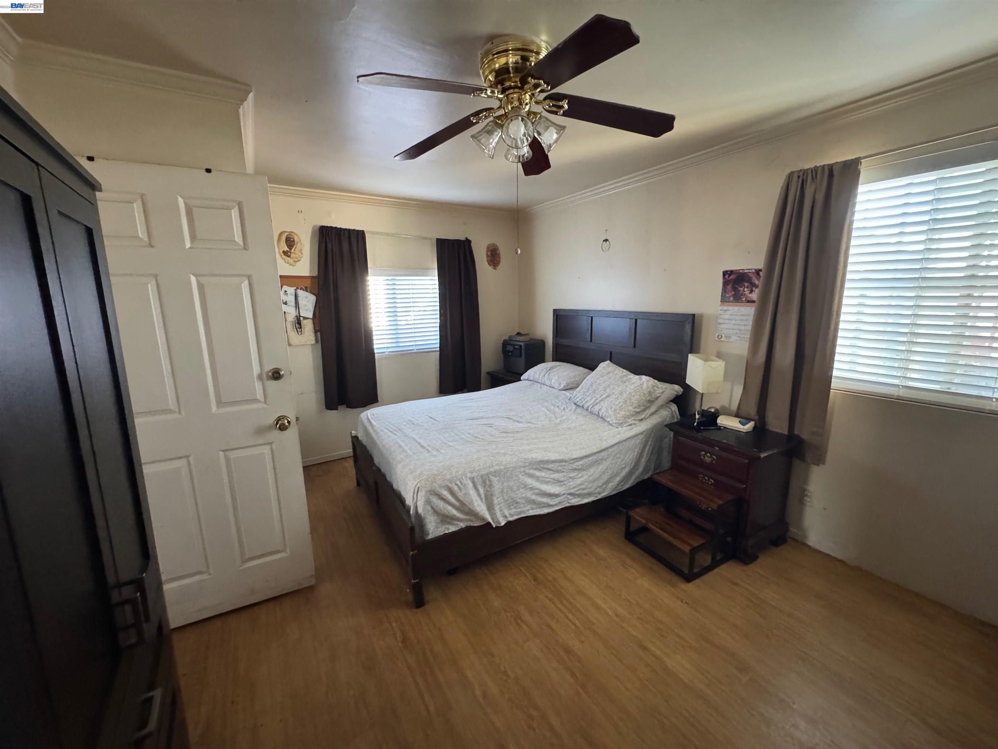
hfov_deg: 102.1
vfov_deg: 85.7
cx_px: 499
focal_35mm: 14
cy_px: 374
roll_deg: +1.5
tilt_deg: -10.6
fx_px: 404
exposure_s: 1/55
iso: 1250
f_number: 2.2
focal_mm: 2.22
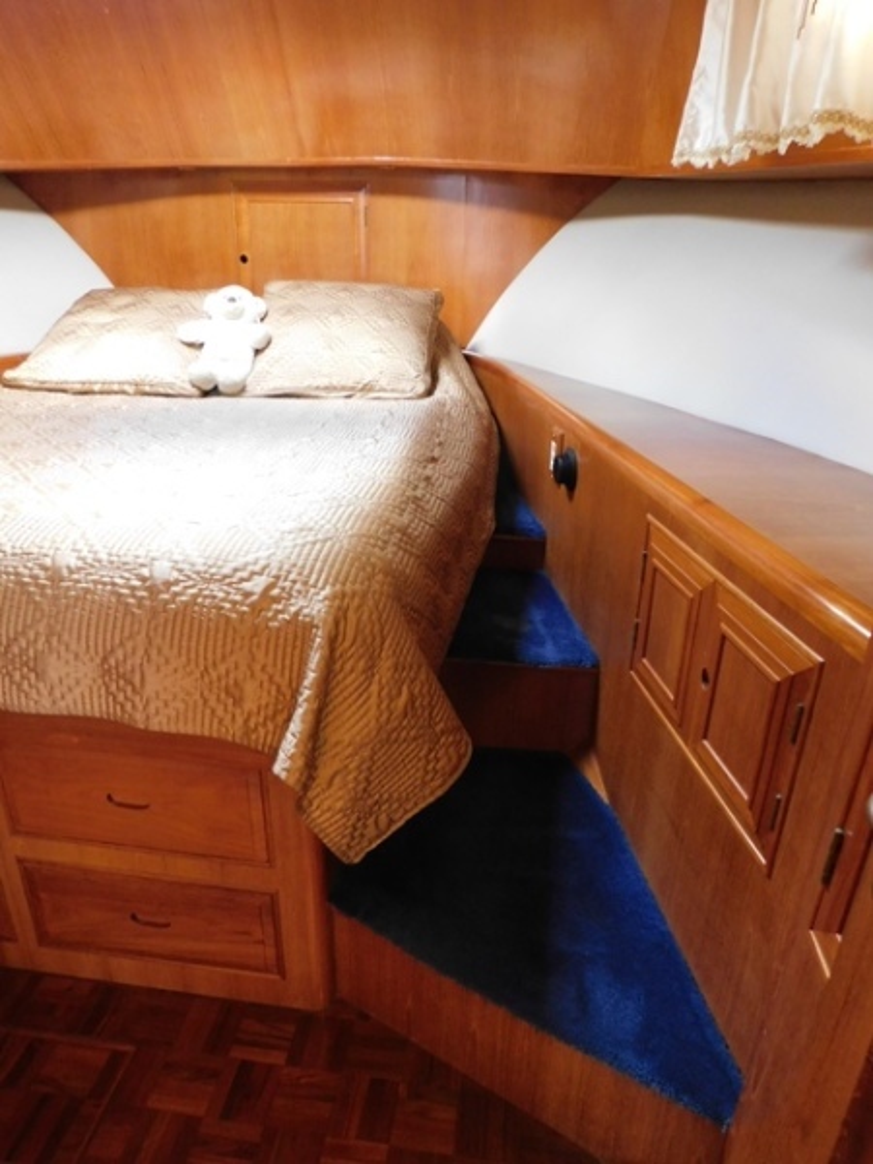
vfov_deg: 73.9
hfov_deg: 58.9
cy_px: 582
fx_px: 773
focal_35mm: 23
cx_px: 436
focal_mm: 4
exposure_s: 1/15
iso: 400
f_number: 3
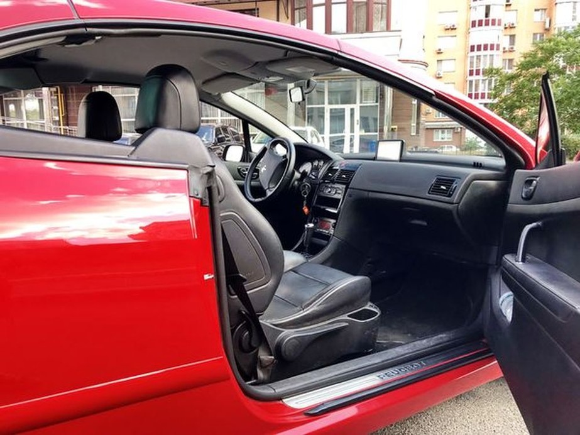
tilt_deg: -8.5
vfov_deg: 49.7
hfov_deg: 63.5
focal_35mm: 28
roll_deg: +1.0
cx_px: 290
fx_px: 469
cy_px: 218
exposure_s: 1/133
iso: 20
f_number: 1.8
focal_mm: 3.99
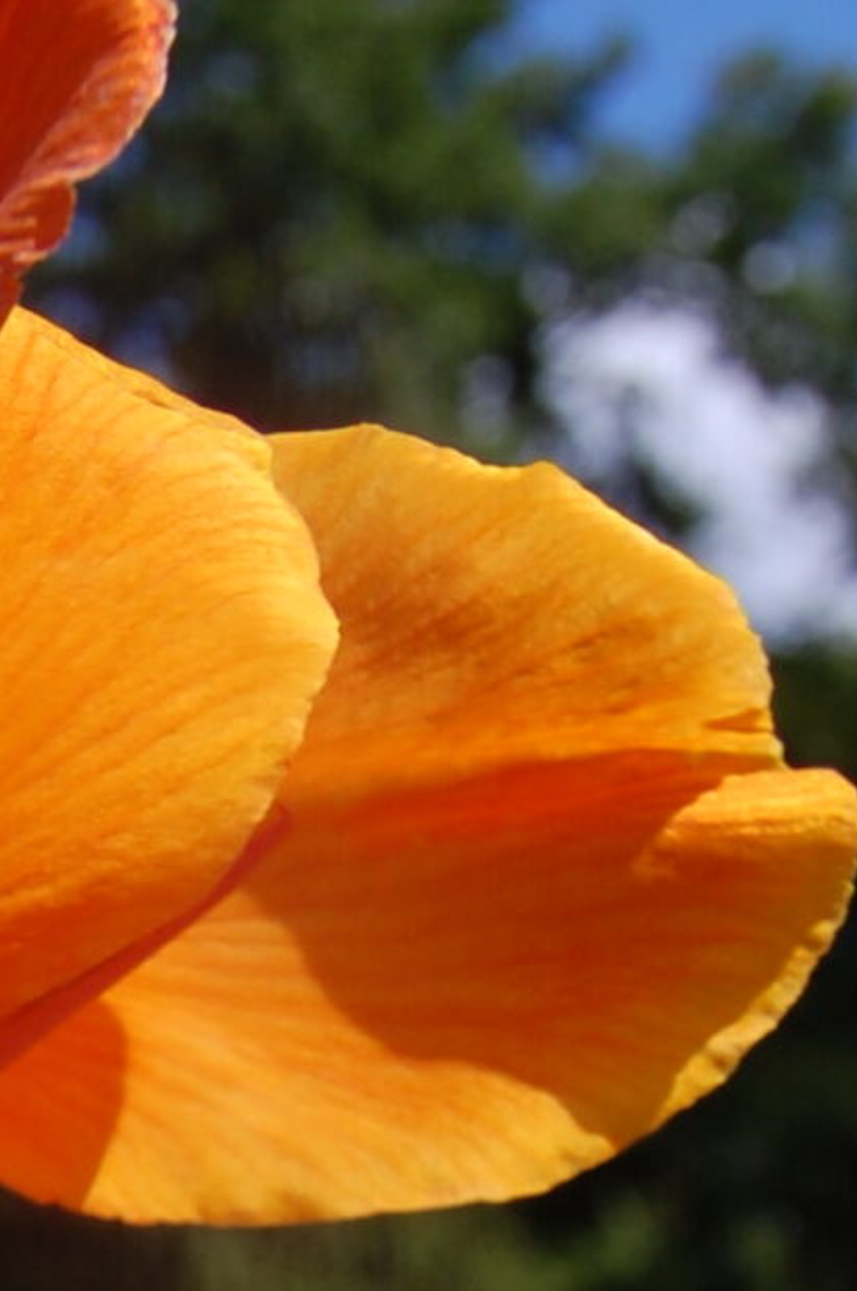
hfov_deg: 8.8
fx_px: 5335
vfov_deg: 12.8
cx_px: -728
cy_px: 2134
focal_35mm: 149
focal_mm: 24
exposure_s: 1/400
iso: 200
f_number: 10
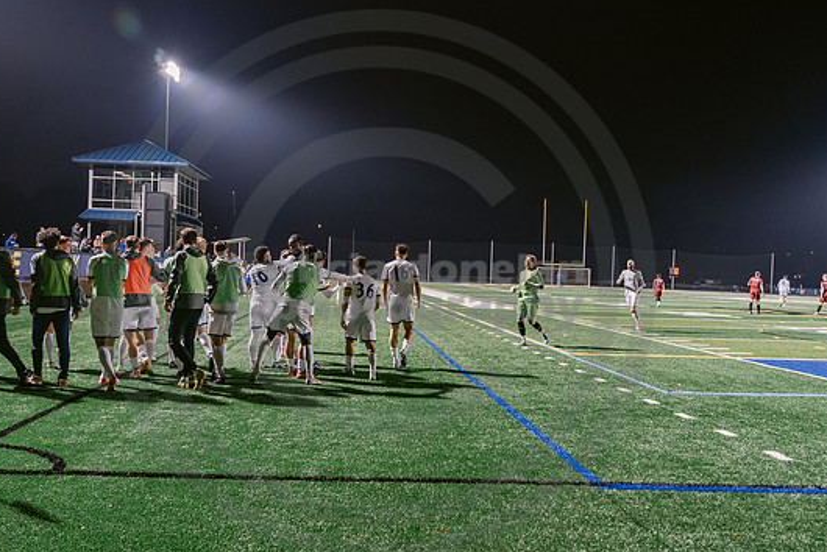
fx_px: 804
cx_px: 379
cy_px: 286
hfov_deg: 54.3
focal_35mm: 35
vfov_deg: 37.9
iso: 2500
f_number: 4.5
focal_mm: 32
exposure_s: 1/100
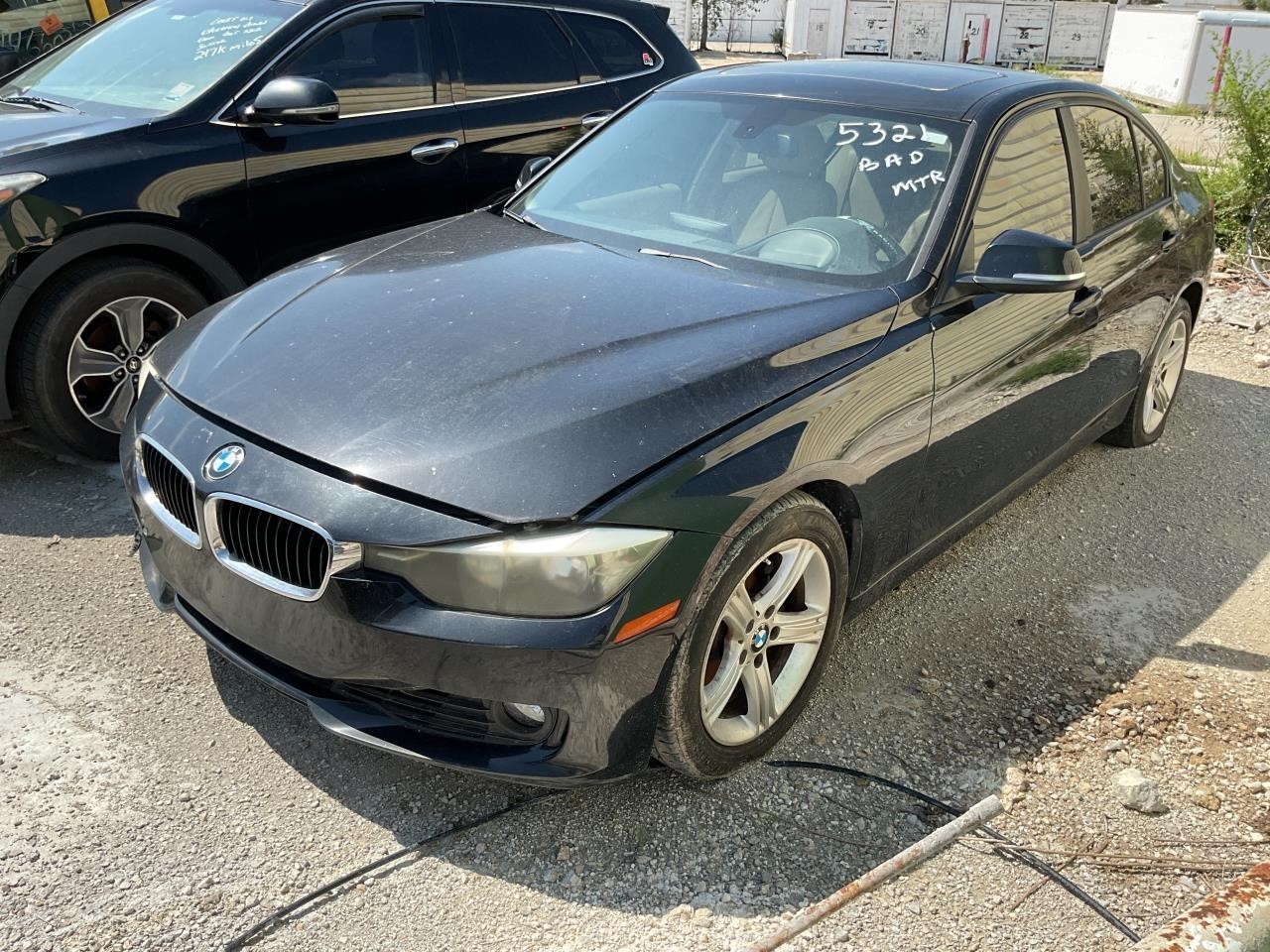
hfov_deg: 61.7
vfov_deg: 48.2
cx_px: 635
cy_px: 476
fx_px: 1064
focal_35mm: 29
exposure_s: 1/929
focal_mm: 3
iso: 16
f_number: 1.8
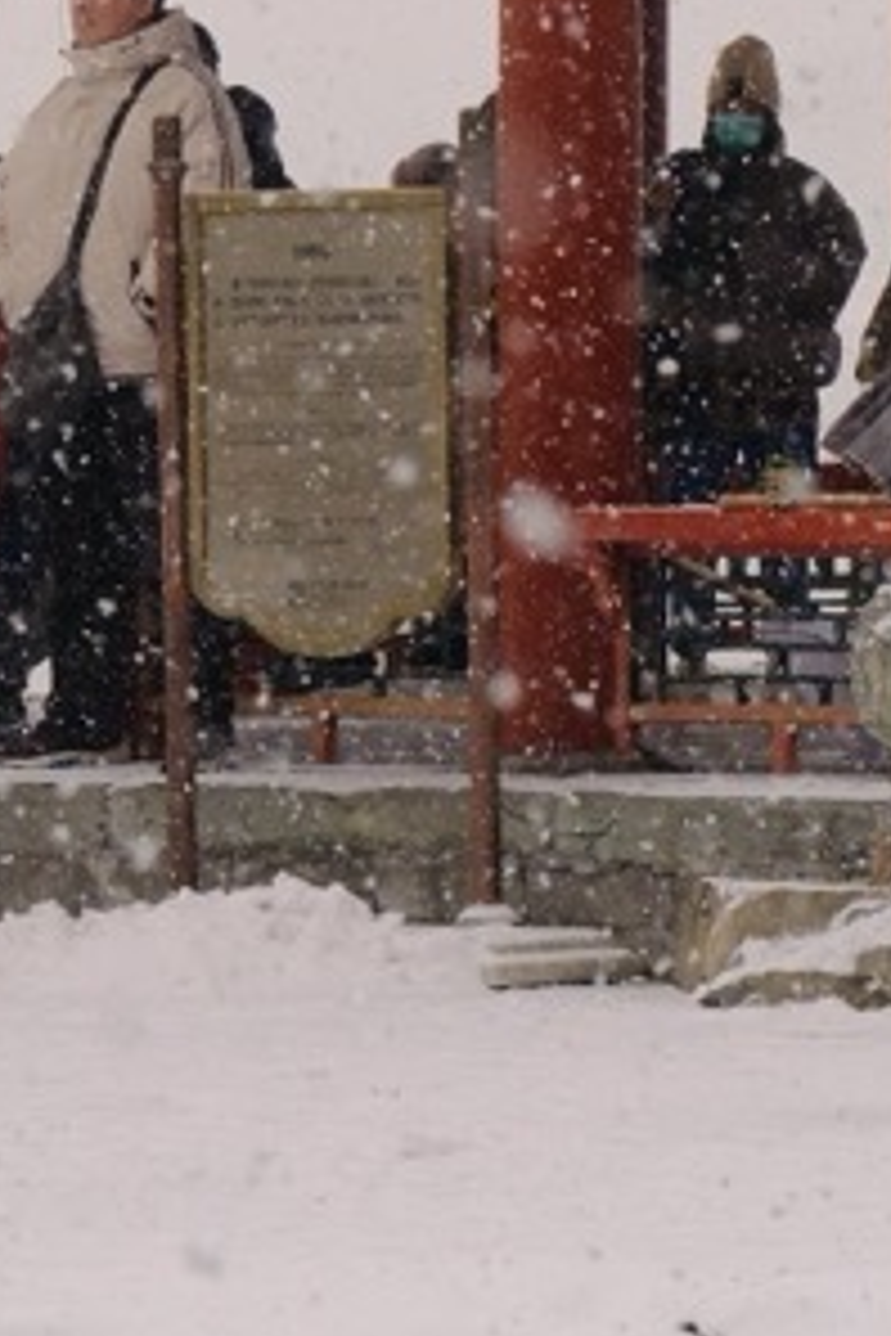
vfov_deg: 3.9
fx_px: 19192
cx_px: 410
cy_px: -1705
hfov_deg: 2.7
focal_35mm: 517
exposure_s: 1/500
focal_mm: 84.8
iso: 1250
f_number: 8
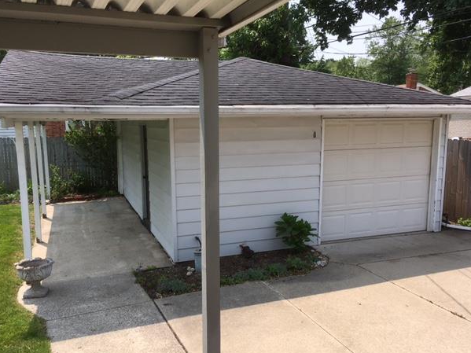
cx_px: 223
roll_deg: -0.1
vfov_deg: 45.4
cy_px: 187
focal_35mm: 31
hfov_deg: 58.3
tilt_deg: -9.1
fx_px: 422
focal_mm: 4.15
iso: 25
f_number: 2.2
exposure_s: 1/1148
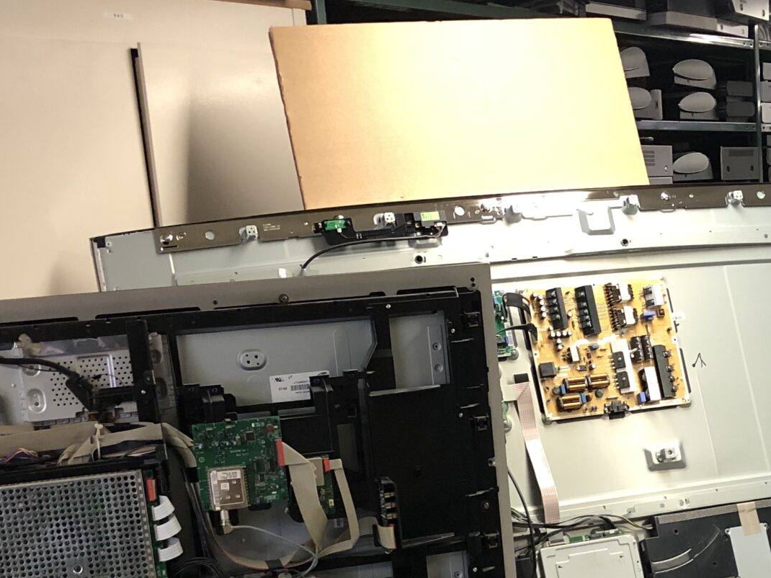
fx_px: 1492
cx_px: 564
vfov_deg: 21.2
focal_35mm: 67
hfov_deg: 28.6
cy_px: 578
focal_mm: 3.99
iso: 64
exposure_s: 1/15
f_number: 1.8
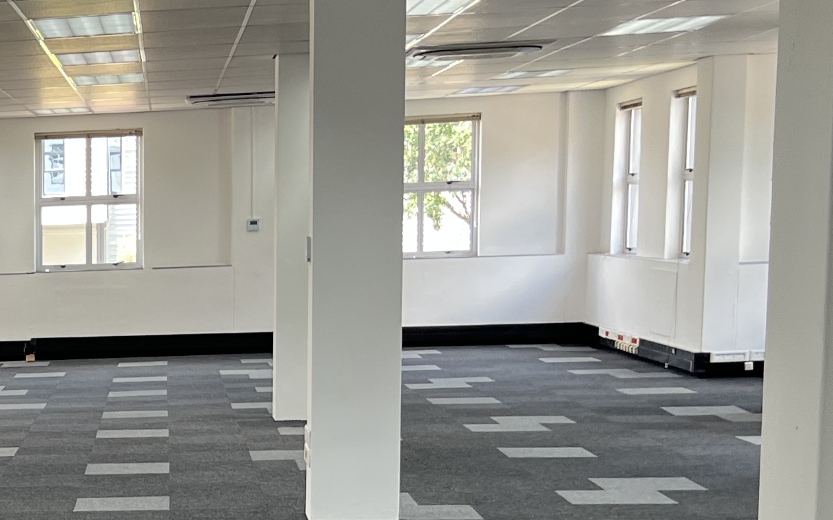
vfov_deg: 14.6
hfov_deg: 21.3
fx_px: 1998
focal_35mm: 88
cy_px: 544
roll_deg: +1.7
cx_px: -256
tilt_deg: -6.4
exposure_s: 1/100
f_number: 1.6
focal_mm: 5.1
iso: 64
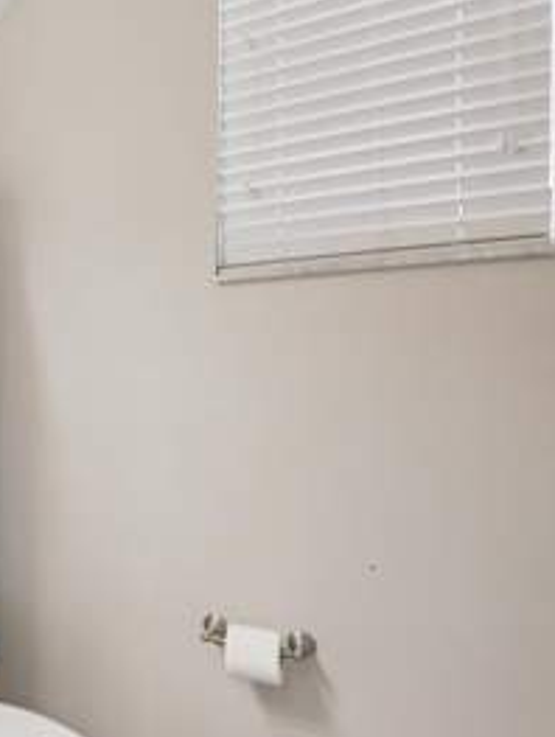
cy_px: 377
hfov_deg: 39.9
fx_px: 597
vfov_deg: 63.4
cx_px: -64
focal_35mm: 28
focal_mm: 16
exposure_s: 1/25
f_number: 8
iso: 400
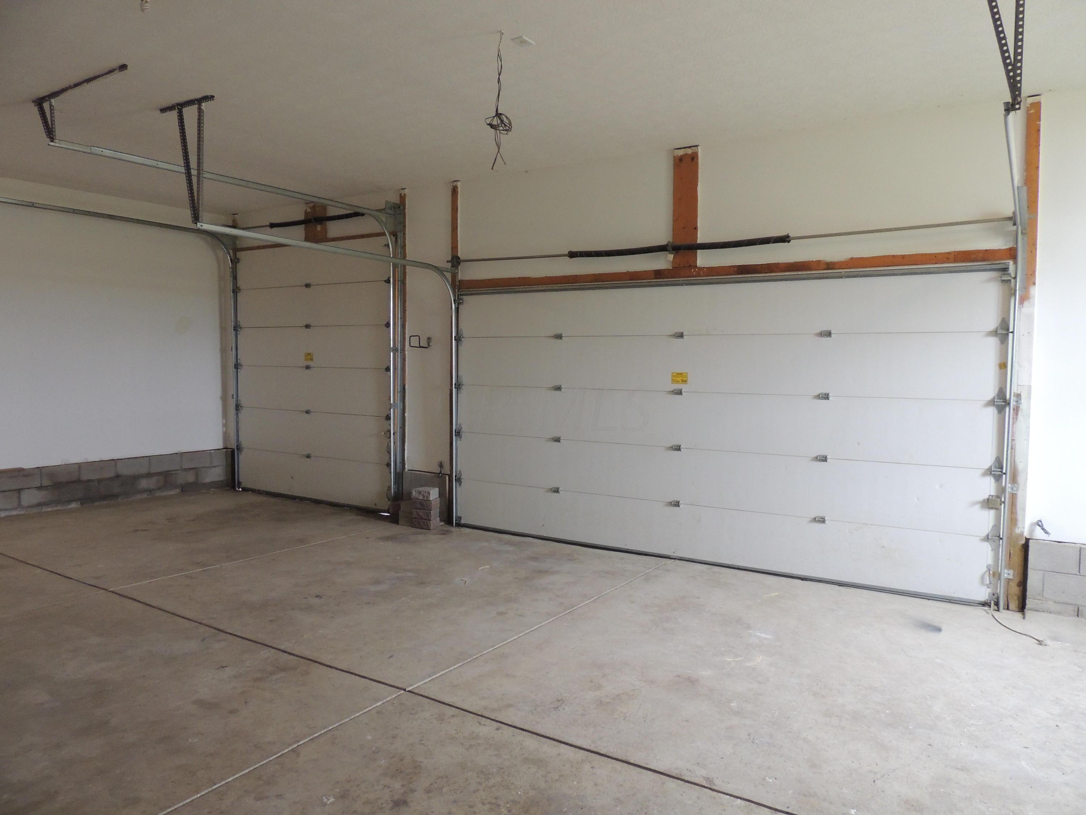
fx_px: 753
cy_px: 408
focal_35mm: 24
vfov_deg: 56.8
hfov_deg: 71.6
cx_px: 543
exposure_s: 1/25
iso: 400
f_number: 3
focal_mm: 4.3
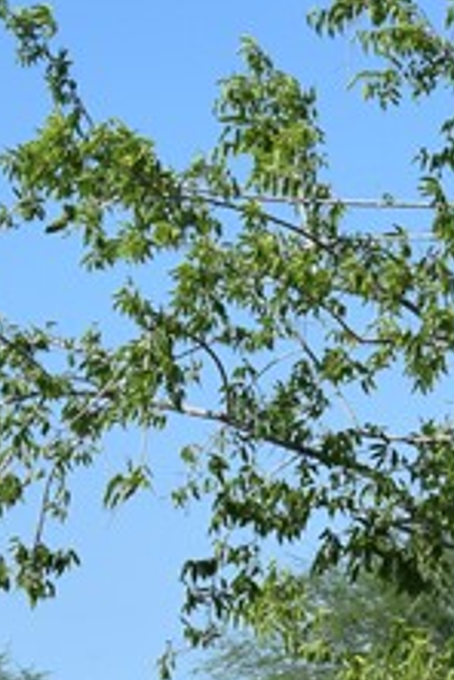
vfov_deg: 10.3
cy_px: 588
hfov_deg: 6.3
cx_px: 1433
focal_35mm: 198
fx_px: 3754
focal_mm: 27
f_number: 10
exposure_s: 1/400
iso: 200
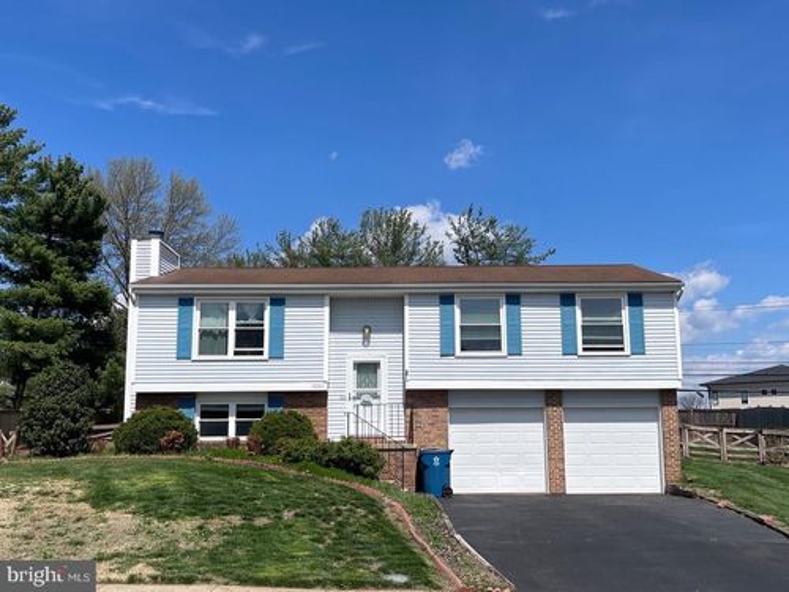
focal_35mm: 25
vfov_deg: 54.9
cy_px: 296
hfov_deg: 69.4
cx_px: 394
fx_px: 570
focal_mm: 5.1
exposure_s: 1/6250
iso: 32
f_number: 1.6
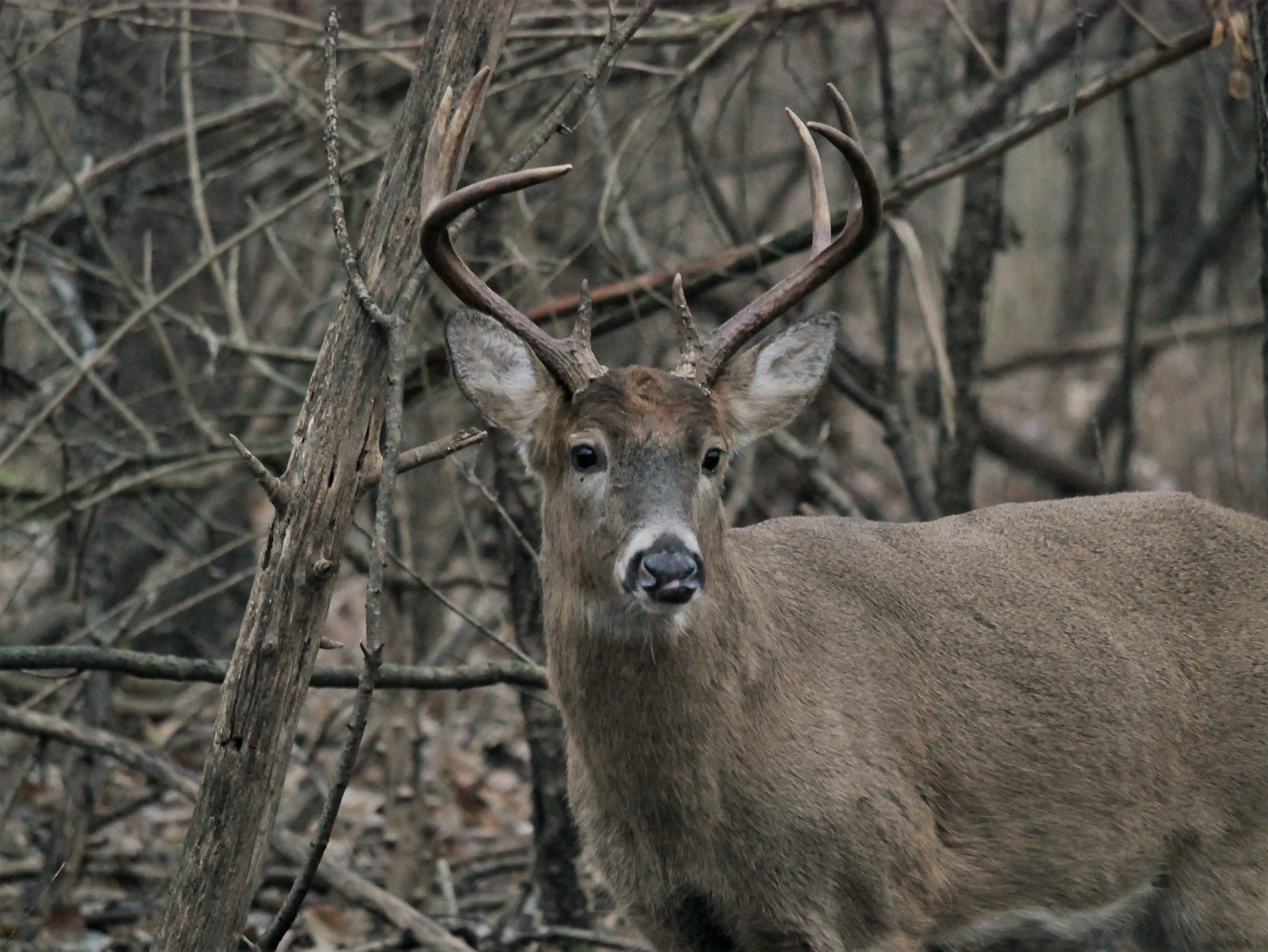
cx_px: 634
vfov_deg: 5.0
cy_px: 476
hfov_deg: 6.6
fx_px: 10994
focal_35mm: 300
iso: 1600
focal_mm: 150
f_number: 5
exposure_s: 1/100
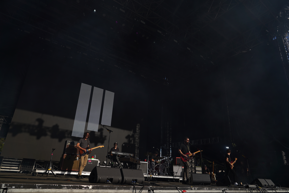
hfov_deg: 73.7
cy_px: 96
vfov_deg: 53.1
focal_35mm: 24
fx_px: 193
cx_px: 144
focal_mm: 24
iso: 100
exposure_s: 1/640
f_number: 8
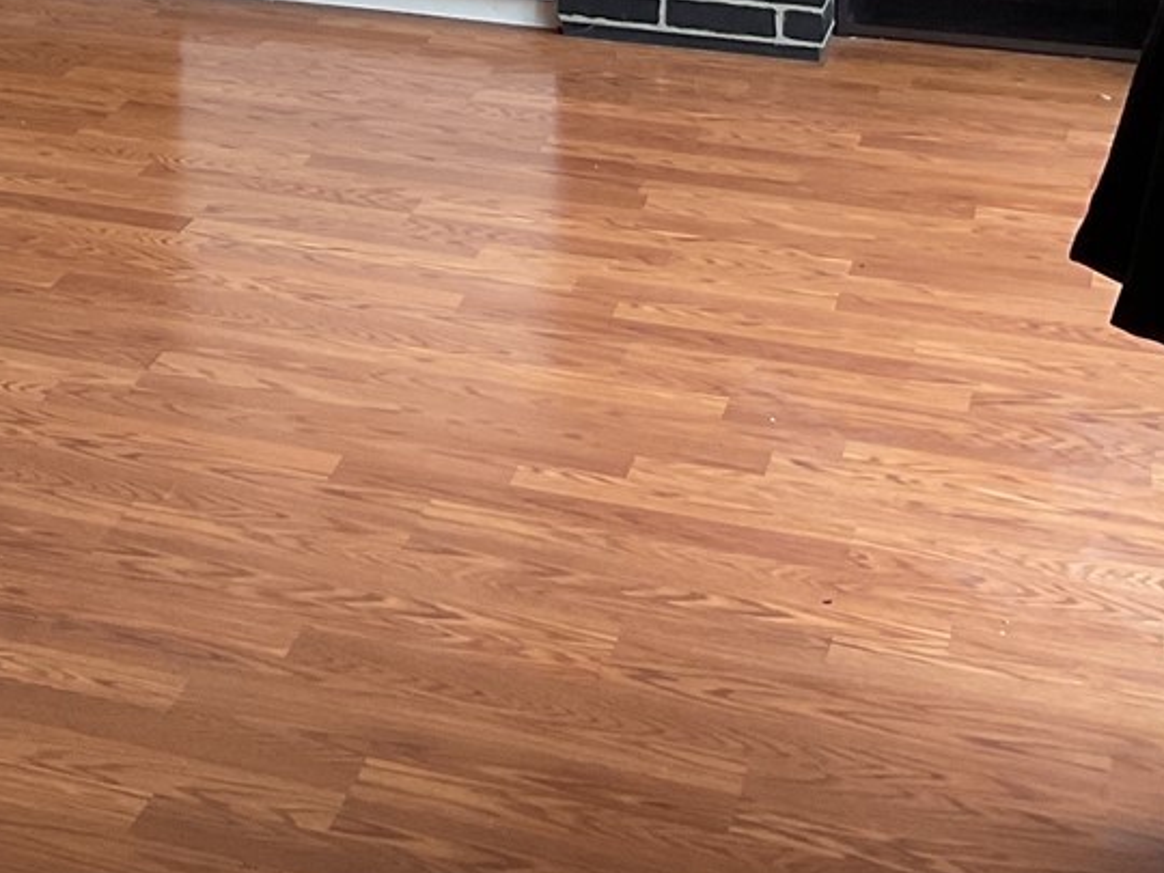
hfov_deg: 21.2
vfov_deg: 15.9
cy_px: -397
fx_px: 2892
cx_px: -224
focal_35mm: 86
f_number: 1.8
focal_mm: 3
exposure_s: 1/120
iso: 50
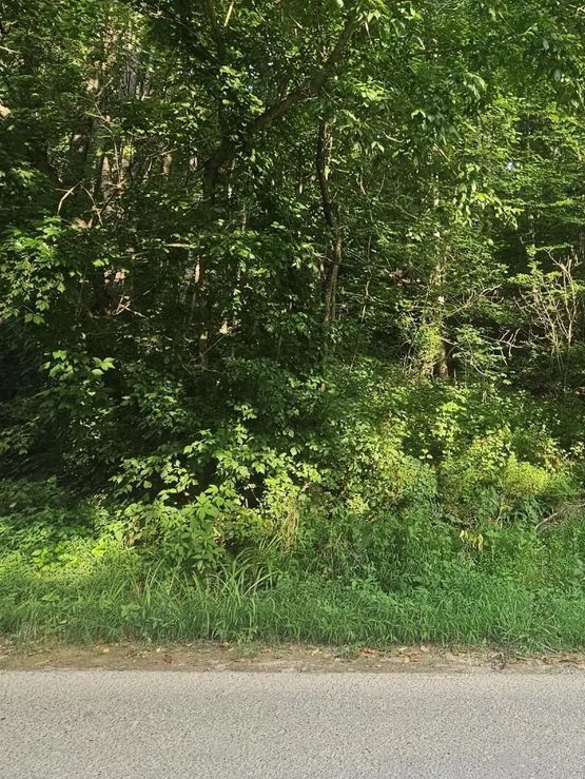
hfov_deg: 52.2
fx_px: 540
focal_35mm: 24
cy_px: 298
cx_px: 490
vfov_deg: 70.5
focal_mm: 2.2
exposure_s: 1/120
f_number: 2.2
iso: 64
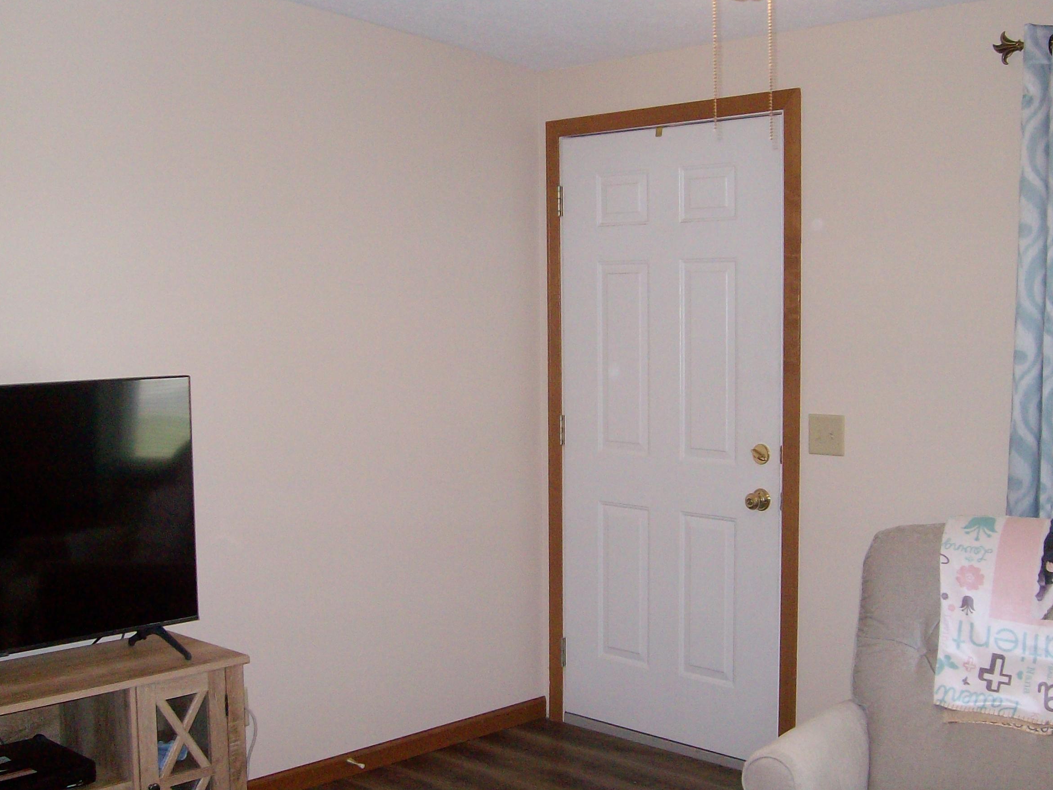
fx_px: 1369
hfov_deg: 42.0
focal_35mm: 45
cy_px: 387
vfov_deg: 32.2
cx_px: 488
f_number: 2.8
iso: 237
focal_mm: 5.8
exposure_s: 1/40
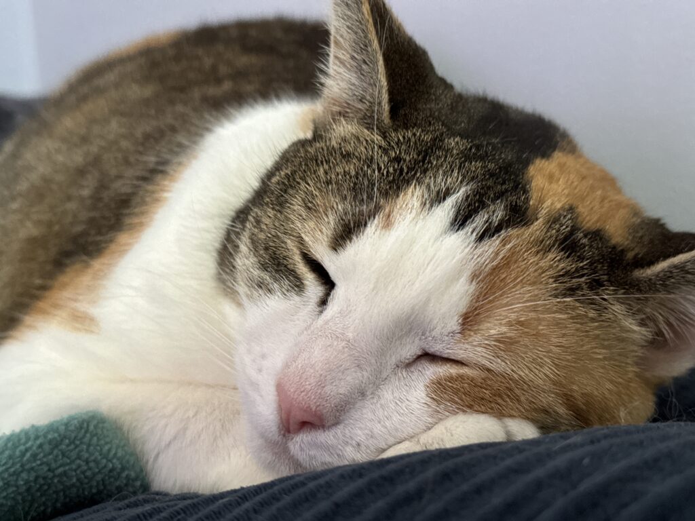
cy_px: 260
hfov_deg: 39.7
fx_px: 964
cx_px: 348
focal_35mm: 48
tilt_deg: -12.3
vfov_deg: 30.3
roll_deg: +2.6
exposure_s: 1/40
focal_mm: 6.86
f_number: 1.78
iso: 500
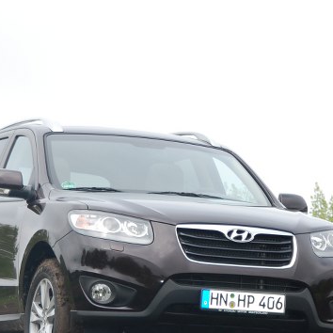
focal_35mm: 265
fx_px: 2884
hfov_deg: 6.6
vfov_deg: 6.6
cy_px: 285
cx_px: 341
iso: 220
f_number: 5.6
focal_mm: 72
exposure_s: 1/500
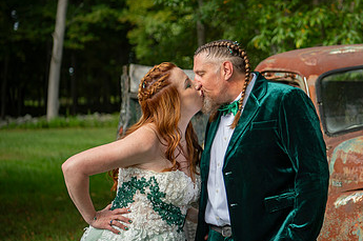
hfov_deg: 19.3
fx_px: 1057
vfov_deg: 13.0
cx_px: 288
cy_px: 123
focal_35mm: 105
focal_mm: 62
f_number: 2.8
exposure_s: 1/1250
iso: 400
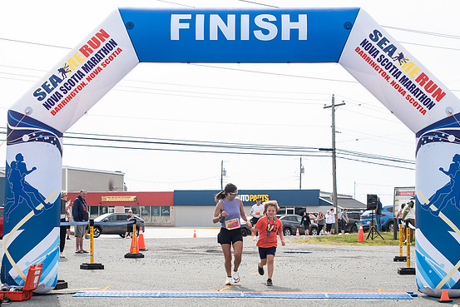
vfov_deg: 21.8
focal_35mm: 62
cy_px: 217
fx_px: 792
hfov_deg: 32.4
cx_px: 235
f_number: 4
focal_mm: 35
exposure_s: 1/3200
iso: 800
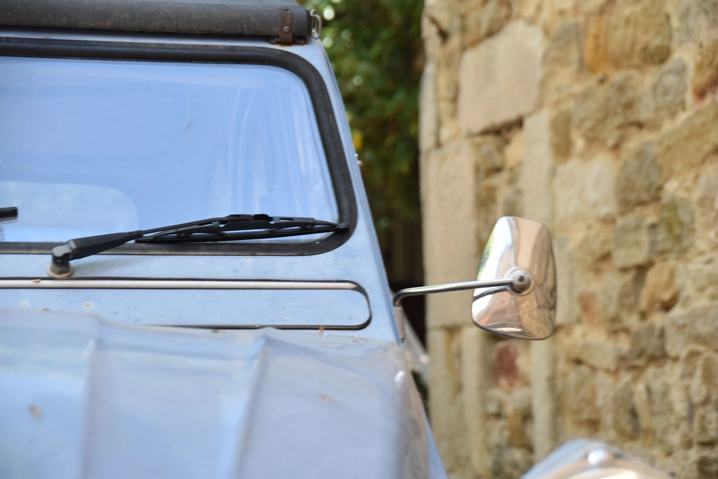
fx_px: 2692
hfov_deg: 15.2
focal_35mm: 135
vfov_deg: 10.2
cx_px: 359
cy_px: 240
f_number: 6.3
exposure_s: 1/160
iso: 400
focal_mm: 90
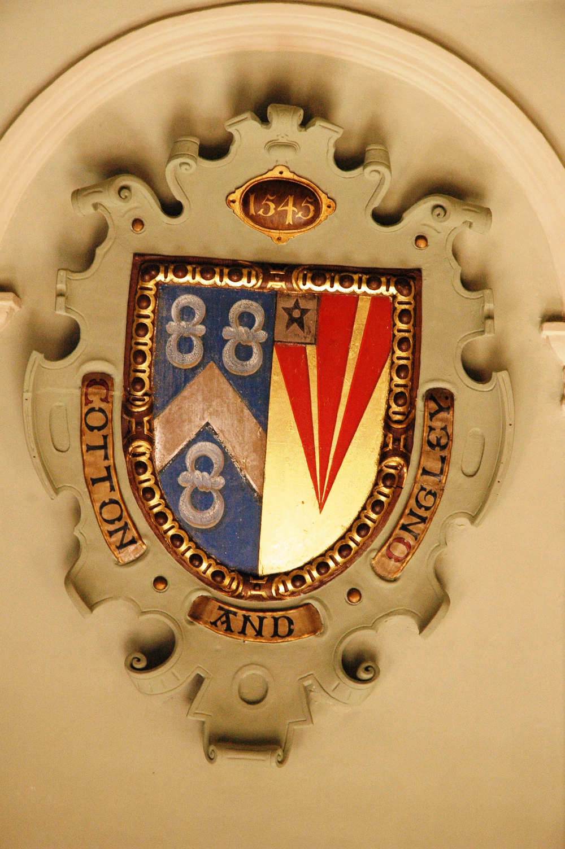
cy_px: 424
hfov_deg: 13.0
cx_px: 282
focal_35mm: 105
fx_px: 2476
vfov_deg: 19.5
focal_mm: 70
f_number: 6.3
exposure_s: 1/160
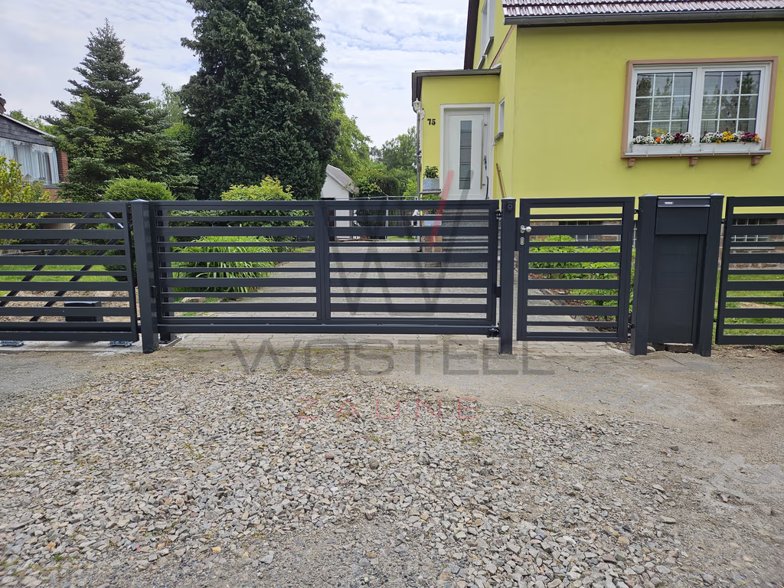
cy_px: 294
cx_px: 392
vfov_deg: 58.9
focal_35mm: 23
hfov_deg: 73.9
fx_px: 521
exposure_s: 1/2094
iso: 25
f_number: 1.8
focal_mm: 5.4
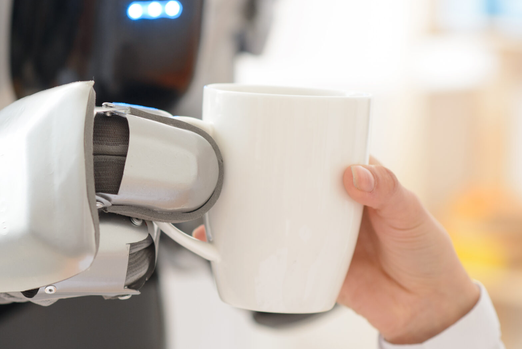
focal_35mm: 139
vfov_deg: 9.9
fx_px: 2016
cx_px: 109
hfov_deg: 14.7
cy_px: 160
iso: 400
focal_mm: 85
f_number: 3.2
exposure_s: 1/160
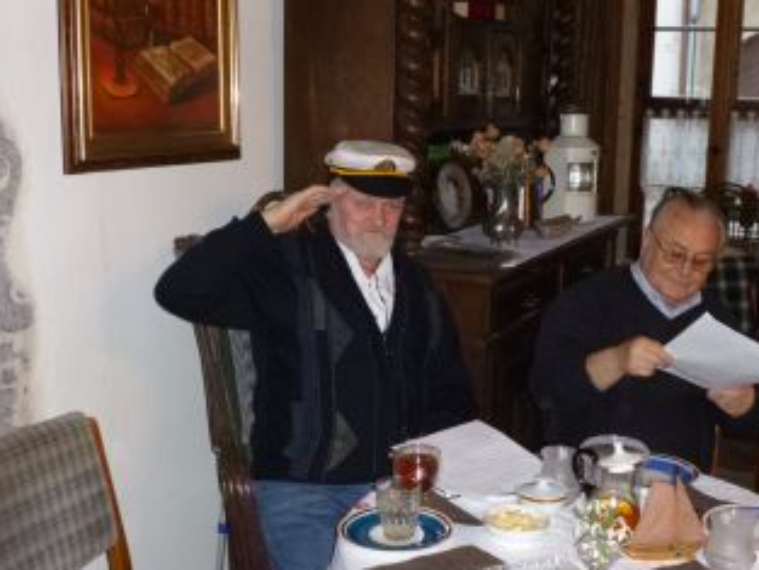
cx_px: 424
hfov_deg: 41.2
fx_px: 1009
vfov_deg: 31.5
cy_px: 267
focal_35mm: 46
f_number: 3.1
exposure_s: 1/60
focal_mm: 6.4
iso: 400
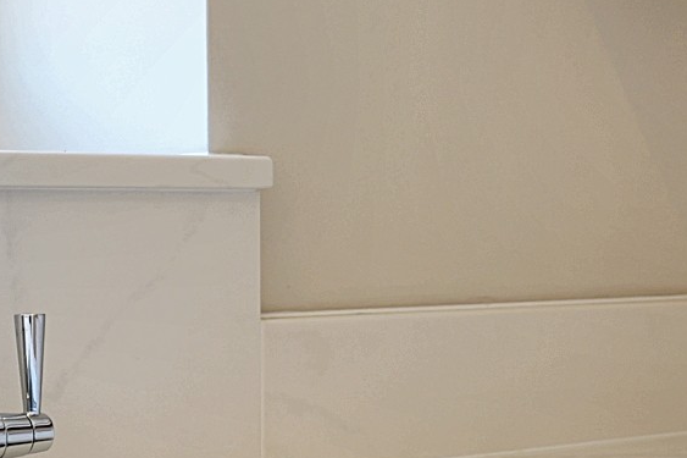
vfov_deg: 11.4
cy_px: 241
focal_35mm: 120
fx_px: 2289
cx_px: 458
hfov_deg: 17.0
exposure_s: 1/160
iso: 100
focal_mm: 22
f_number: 6.3
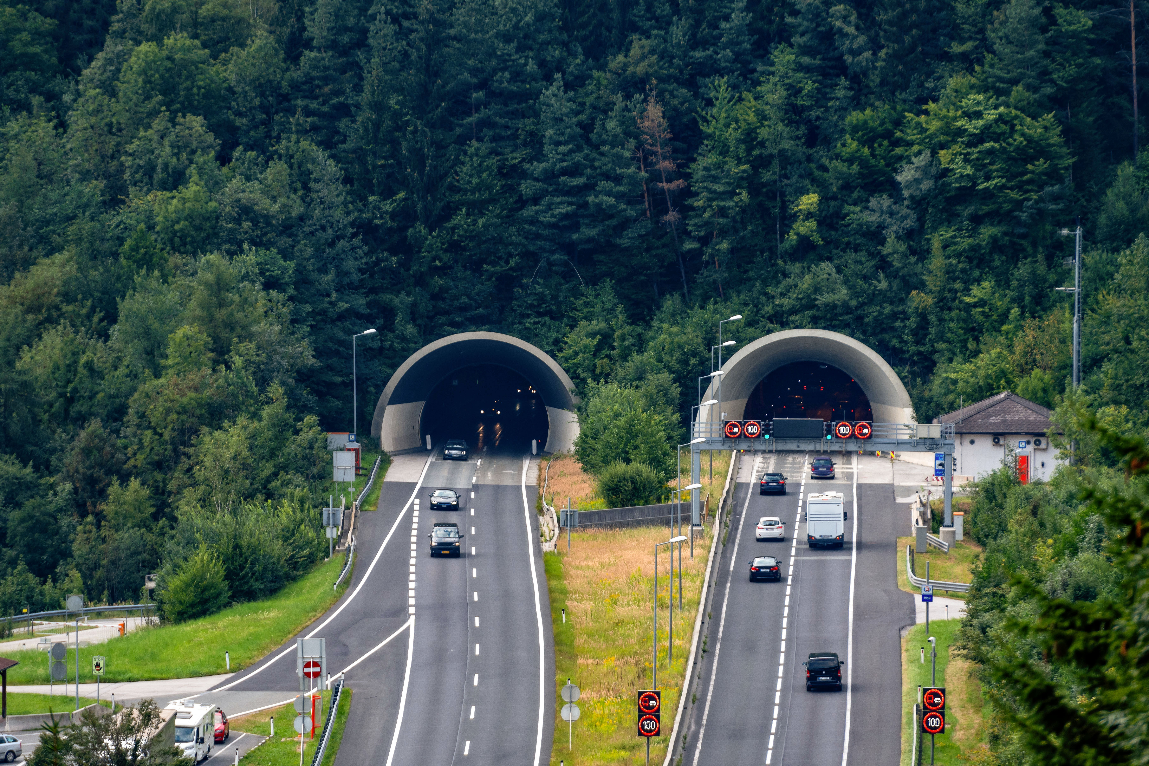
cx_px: 574
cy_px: 383
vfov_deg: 4.6
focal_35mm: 300
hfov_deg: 6.9
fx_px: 9574
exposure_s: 1/800
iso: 200
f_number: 5
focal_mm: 200
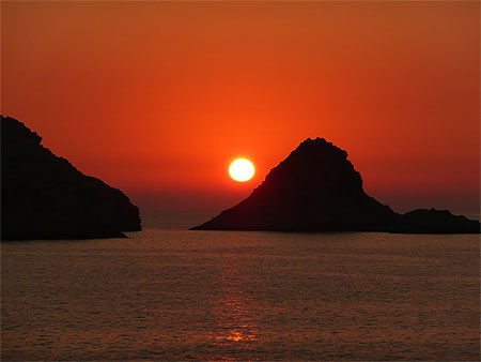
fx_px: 2628
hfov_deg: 10.5
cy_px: 181
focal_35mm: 189
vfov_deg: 7.9
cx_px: 240
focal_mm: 31
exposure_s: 1/400
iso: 100
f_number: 4.8
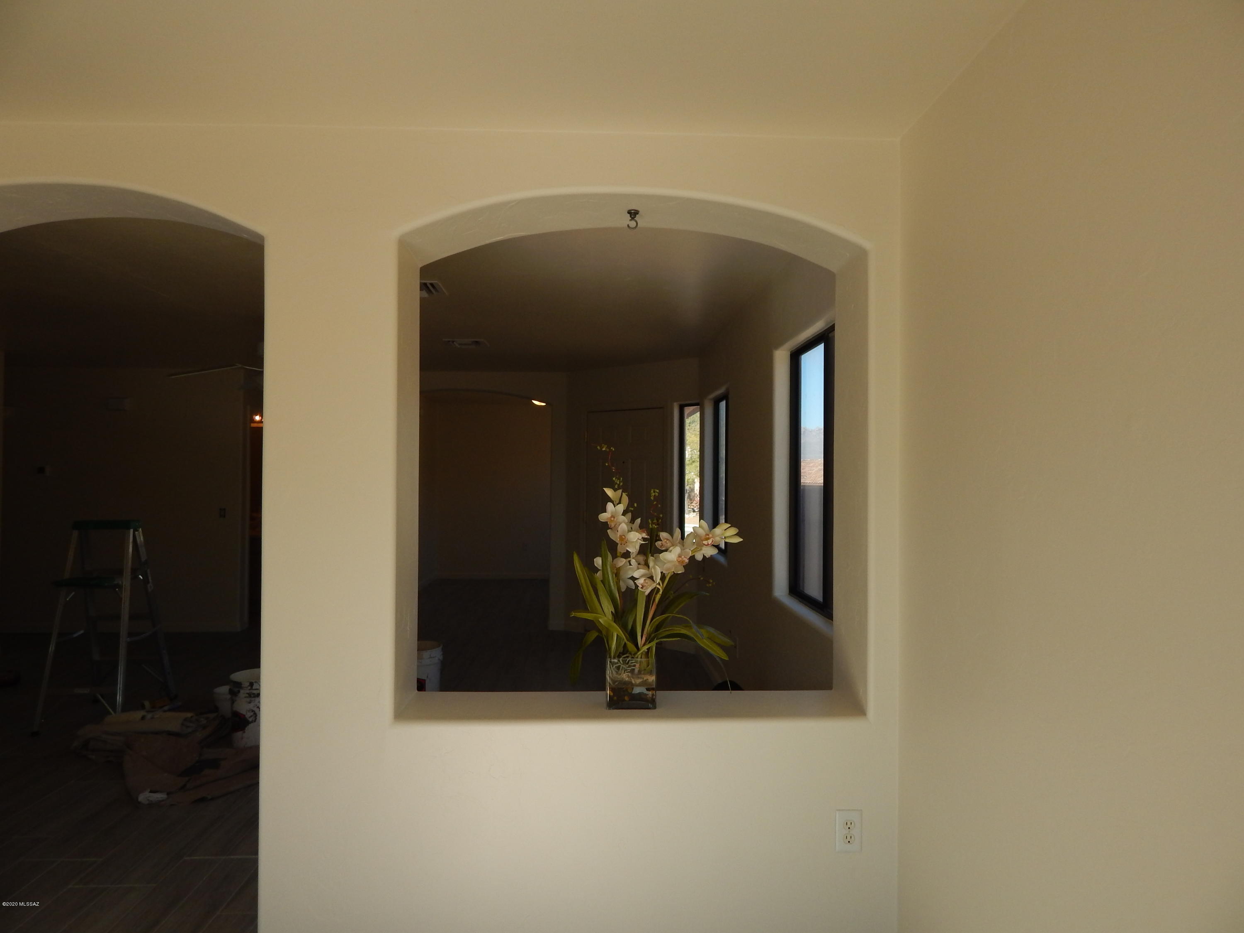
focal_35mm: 23
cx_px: 622
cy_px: 466
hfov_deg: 73.9
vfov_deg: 58.9
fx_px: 827
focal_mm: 4
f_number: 3
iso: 125
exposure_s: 1/500
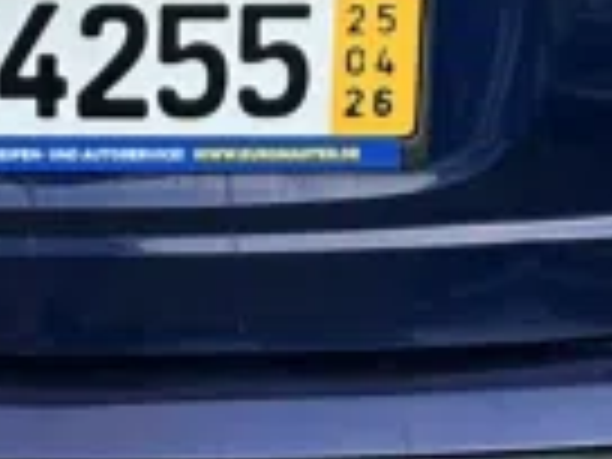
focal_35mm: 122
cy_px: 81
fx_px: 2157
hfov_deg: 16.0
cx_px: 72
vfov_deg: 12.1
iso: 400
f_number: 1.6
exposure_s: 1/50
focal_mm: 5.1
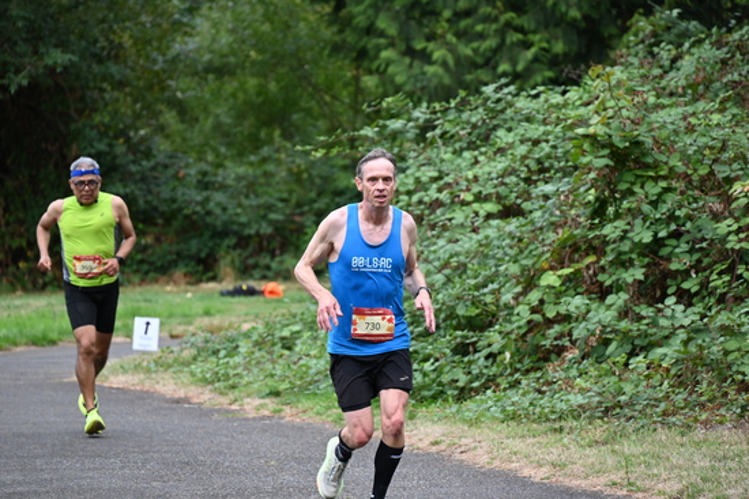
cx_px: 374
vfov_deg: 6.9
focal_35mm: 200
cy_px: 250
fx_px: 4162
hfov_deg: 10.3
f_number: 6.3
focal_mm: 200
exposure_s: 1/250
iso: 640
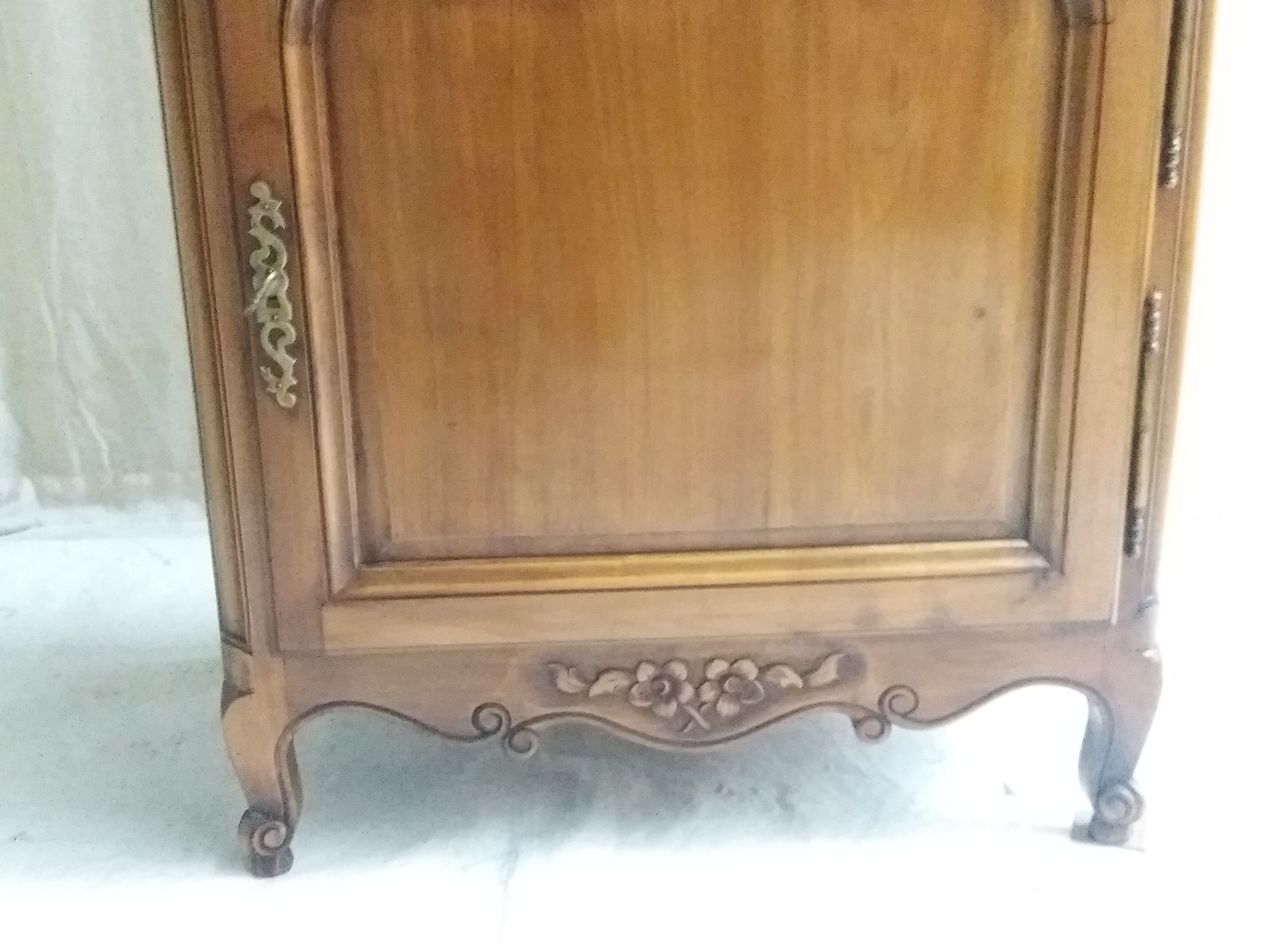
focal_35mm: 28
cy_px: 476
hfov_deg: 63.4
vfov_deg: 49.7
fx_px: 1026
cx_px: 634
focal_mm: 3.7
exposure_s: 1/17
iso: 1250
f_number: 1.9
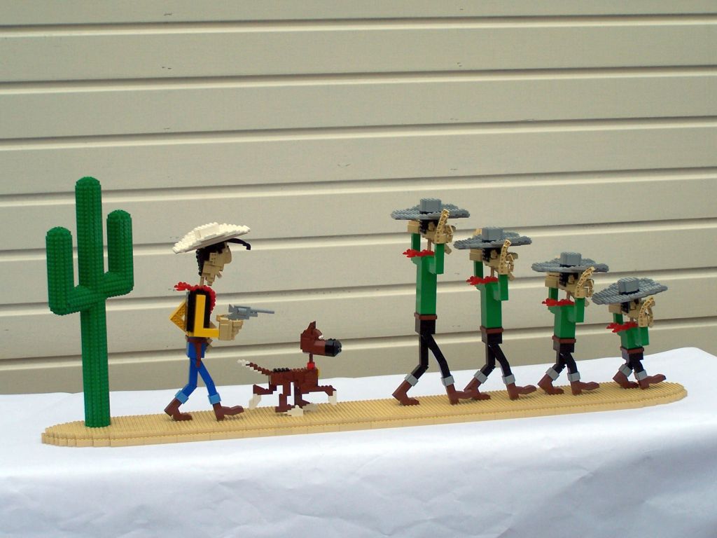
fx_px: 1553
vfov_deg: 19.6
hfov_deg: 26.0
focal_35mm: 75
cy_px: 269
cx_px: 358
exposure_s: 1/750
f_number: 3.2
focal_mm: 12.4
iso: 80
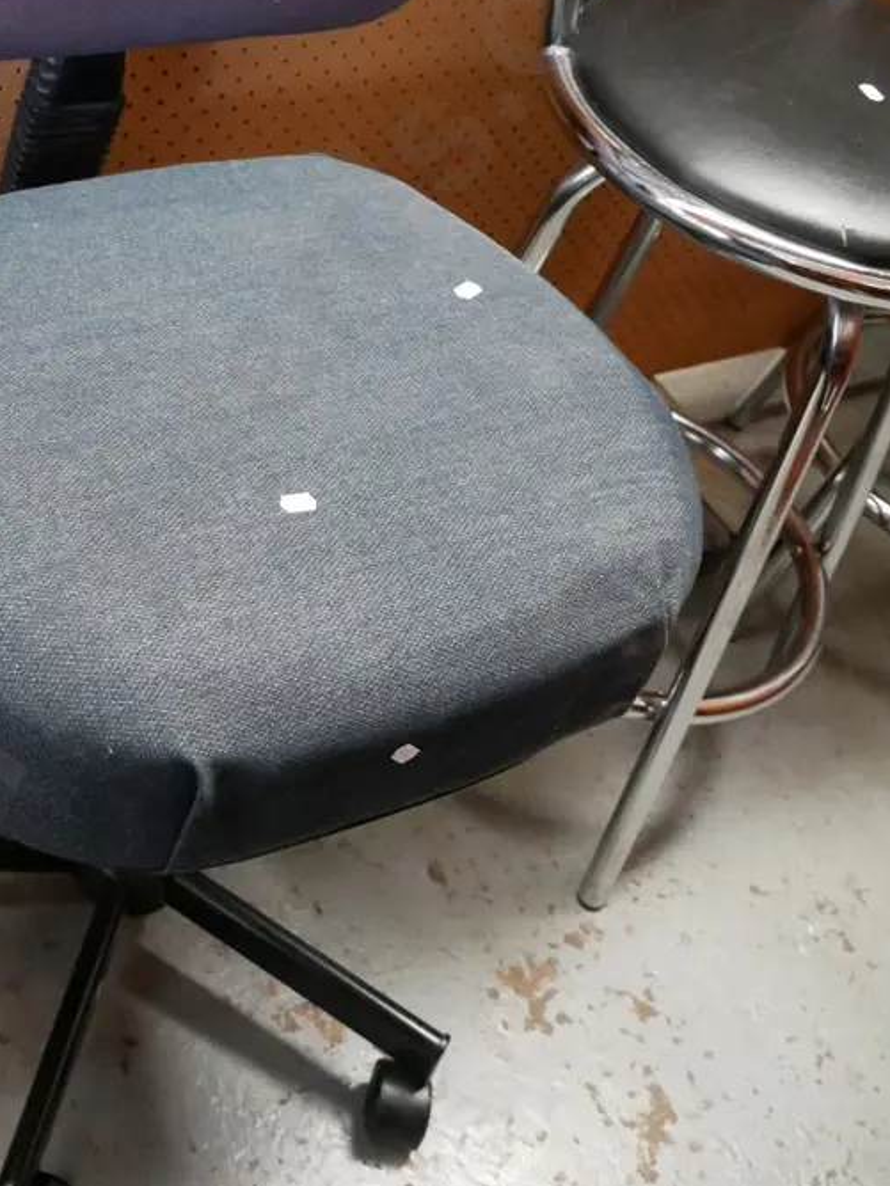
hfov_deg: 31.0
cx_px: 224
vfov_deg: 40.9
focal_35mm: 46
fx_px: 1577
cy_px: 431
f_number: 4
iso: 3200
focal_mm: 15
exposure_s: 1/50
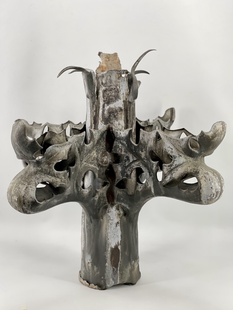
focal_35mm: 54
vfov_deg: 35.5
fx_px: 485
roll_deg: +0.1
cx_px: 114
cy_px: 155
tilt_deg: -5.4
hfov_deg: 27.0
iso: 25
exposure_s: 1/142
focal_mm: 6
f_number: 2
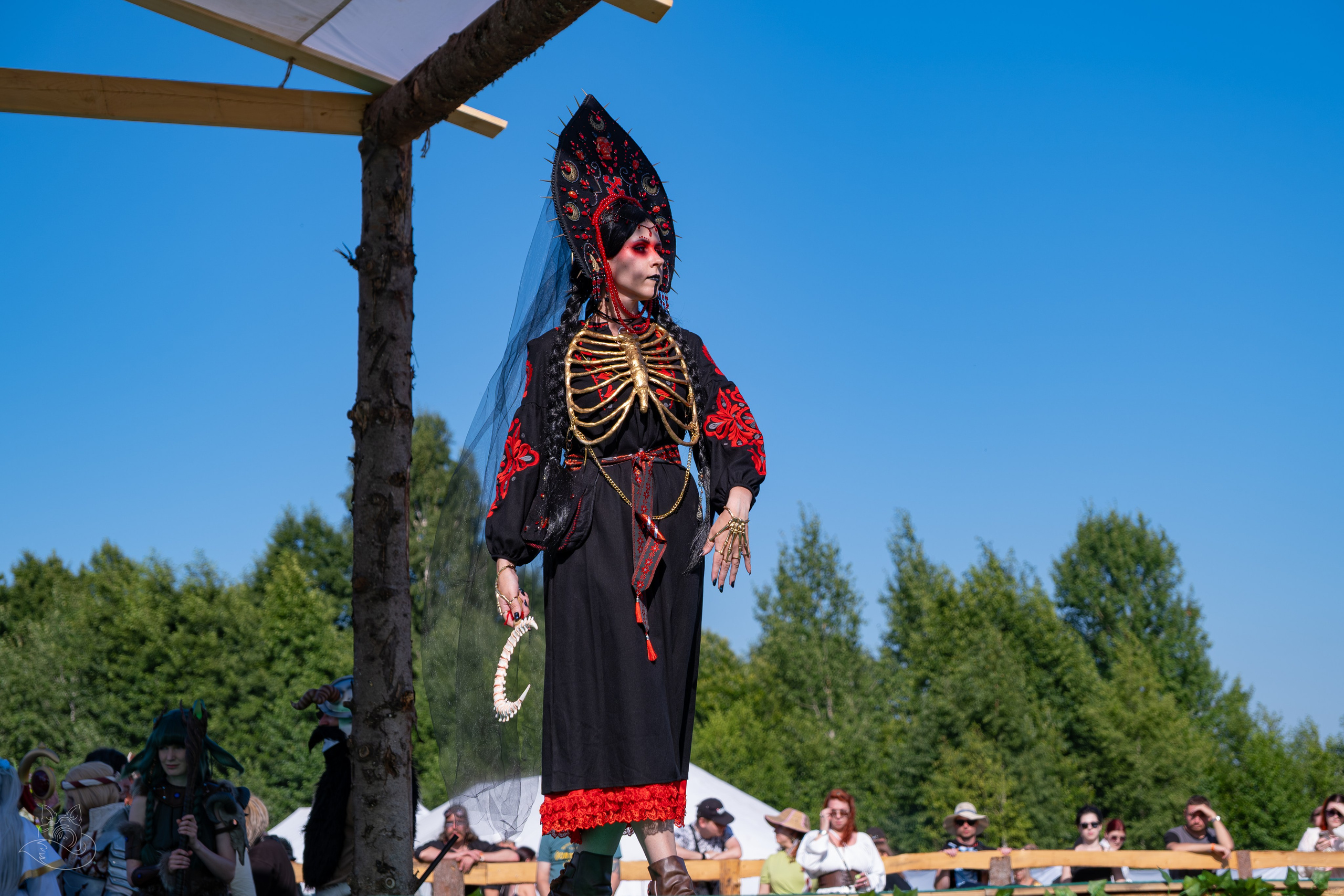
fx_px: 2960
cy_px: 427
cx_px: 696
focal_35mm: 79
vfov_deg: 17.2
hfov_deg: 25.6
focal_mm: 50
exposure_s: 1/1600
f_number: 4
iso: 160
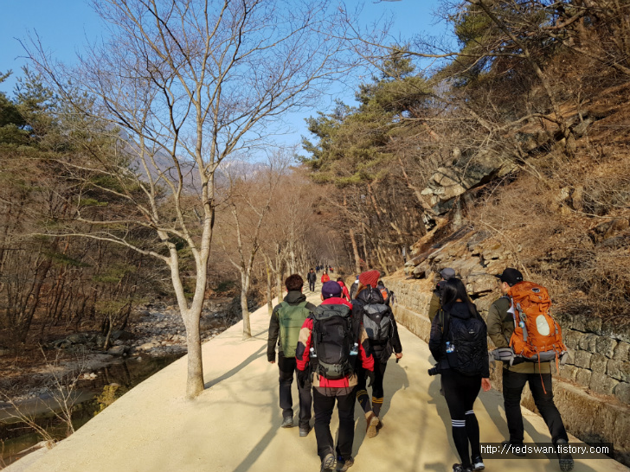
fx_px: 473
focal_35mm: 26
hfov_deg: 67.3
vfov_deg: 53.1
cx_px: 315
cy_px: 236
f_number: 1.7
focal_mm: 4.2
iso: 40
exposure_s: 1/936
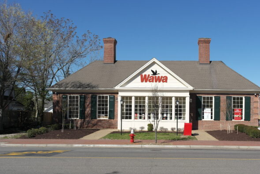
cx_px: 162
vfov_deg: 34.1
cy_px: 106
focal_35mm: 39
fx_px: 282
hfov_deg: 49.1
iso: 100
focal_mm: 20
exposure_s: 1/400
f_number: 8
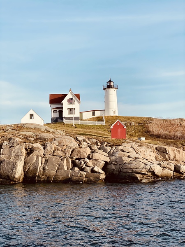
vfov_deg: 36.8
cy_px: 124
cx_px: 92
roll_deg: +0.9
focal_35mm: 52
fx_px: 371
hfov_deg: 28.0
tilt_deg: +6.0
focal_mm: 6
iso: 20
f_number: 2
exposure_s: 1/1229
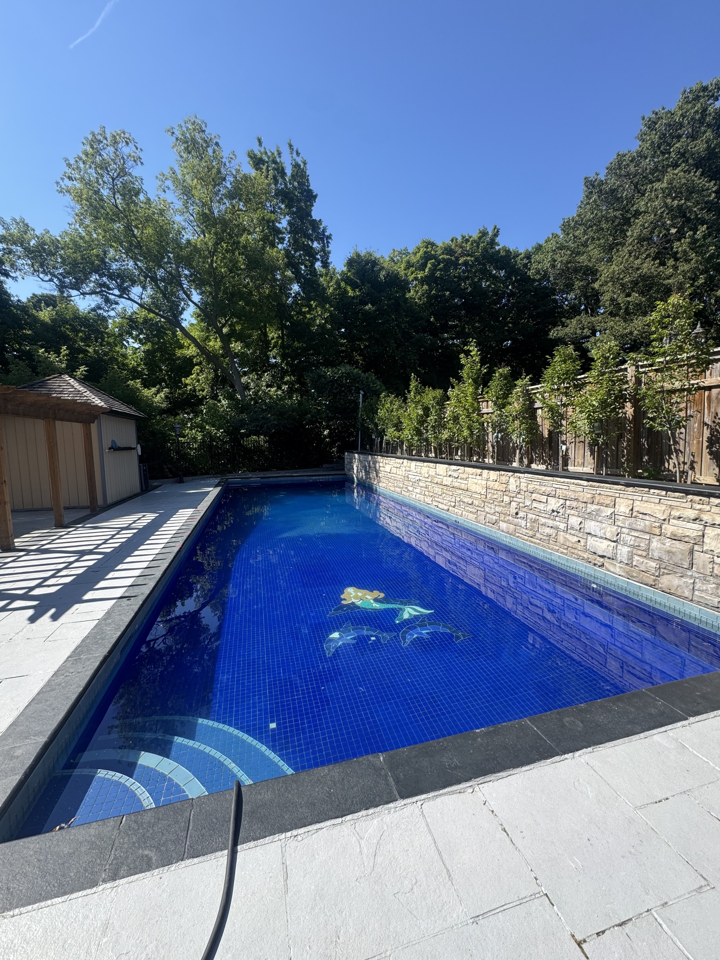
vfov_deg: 102.1
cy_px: 480
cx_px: 360
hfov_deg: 85.7
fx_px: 388
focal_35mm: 14
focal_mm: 2.22
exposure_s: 1/569
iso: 40
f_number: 2.2
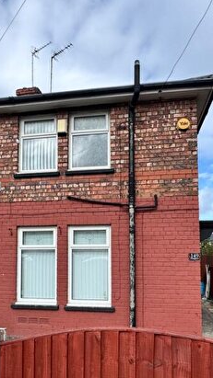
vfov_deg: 70.7
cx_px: 108
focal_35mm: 26
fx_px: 261
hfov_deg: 44.4
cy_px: 238
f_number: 2.2
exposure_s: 1/1256
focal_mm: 2.22
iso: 40
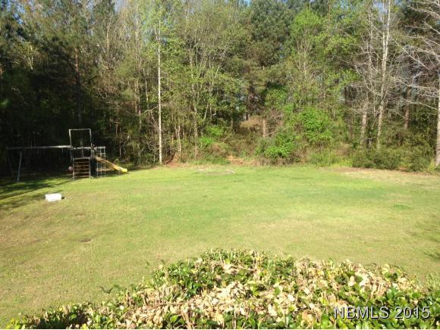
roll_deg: -1.0
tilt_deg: -6.9
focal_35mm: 33
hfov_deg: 55.3
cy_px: 165
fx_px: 420
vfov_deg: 43.0
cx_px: 220
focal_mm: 4.12
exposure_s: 1/753
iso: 50
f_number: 2.4
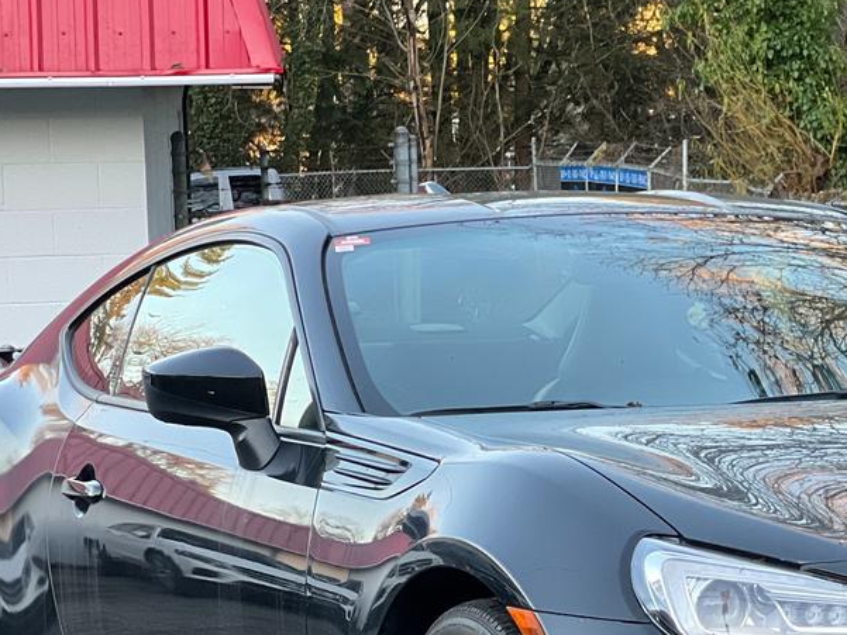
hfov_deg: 12.0
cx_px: 737
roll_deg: +0.7
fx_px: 4014
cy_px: 435
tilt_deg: -5.3
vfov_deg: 9.0
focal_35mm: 164
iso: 200
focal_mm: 9
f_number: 2.8
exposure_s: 1/121
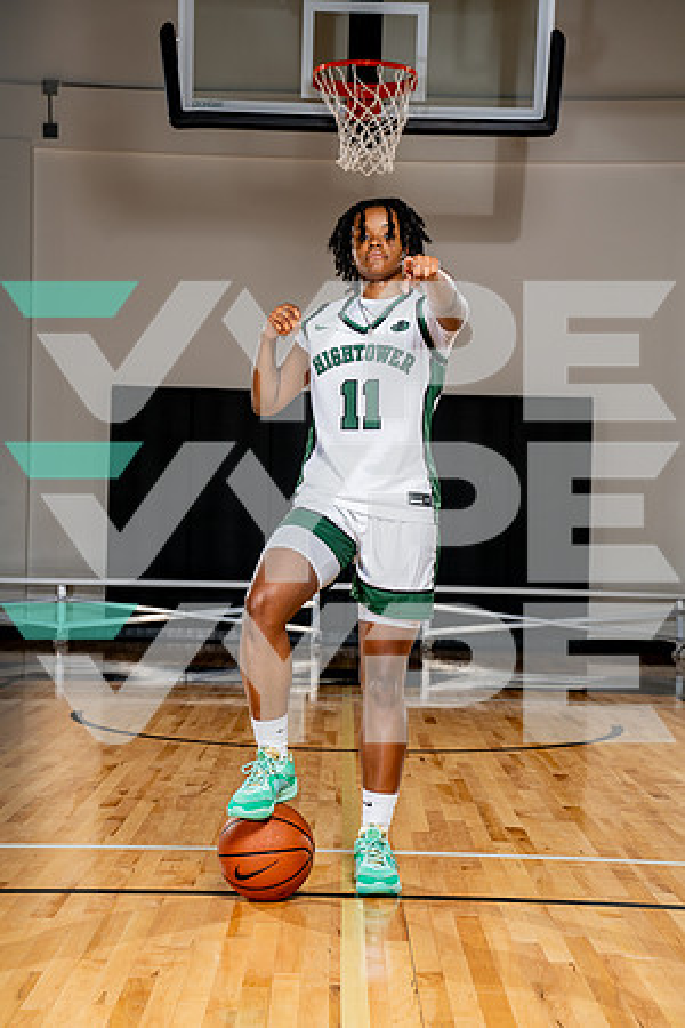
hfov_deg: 20.6
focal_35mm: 66
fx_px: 1884
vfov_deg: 30.5
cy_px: 514
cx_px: 342
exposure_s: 1/250
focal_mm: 66
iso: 200
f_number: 5.6
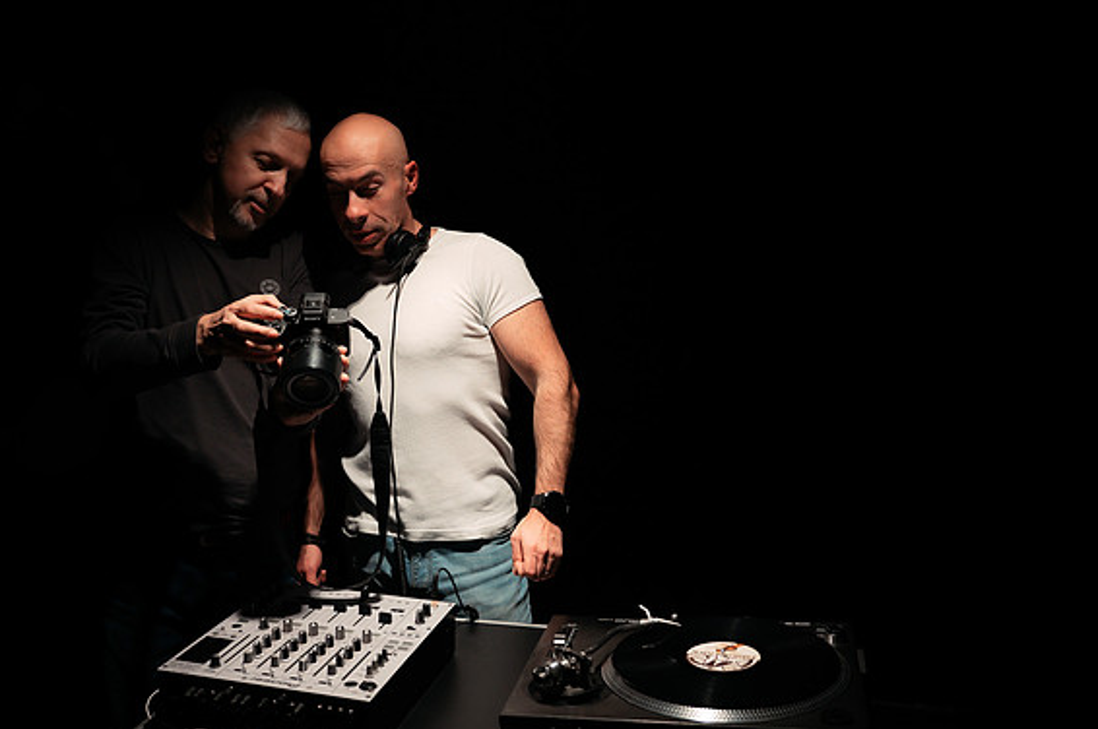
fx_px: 1066
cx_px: 504
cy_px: 357
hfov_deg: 54.4
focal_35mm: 35
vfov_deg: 37.8
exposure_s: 1/80
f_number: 2.8
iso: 800
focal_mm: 31
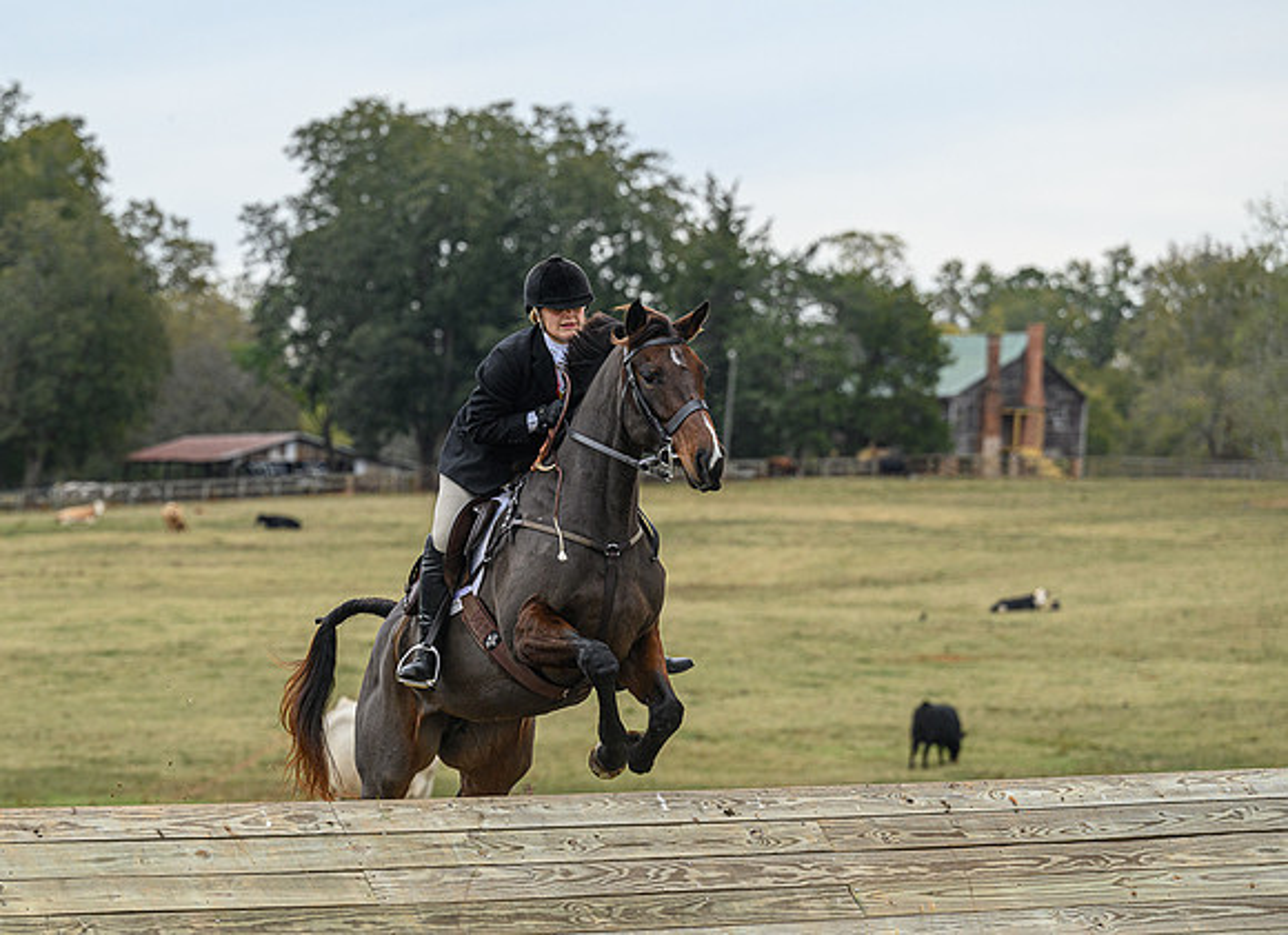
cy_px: 609
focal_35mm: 176
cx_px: 455
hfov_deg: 11.4
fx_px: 6473
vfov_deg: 8.3
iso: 500
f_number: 3.5
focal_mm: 120
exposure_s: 1/800
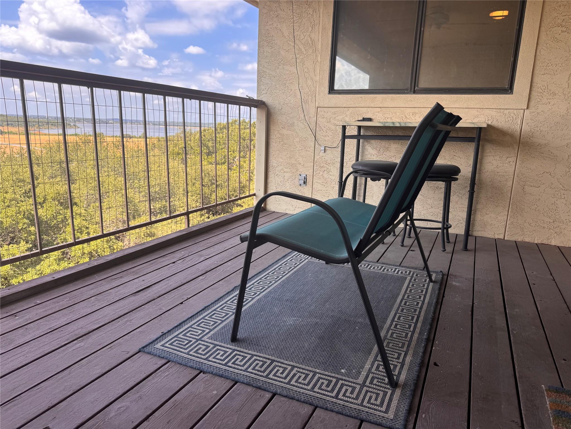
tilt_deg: -13.1
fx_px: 396
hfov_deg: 71.6
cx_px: 286
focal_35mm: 24
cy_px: 214
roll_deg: -1.3
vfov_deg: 56.8
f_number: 1.78
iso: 80
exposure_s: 1/925
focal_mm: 6.76
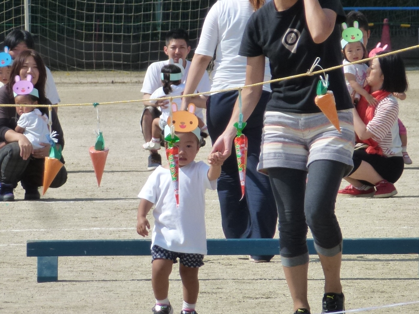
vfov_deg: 2.7
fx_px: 6754
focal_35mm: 558
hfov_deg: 3.6
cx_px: 105
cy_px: 143
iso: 160
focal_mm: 54.5
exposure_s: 1/800
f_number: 5.7
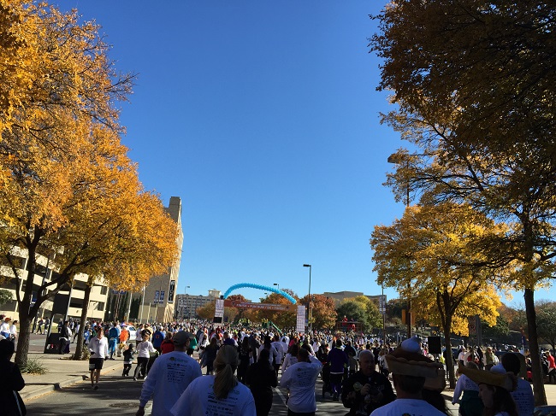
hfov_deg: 61.7
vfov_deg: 48.2
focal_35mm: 29
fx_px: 466
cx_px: 278
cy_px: 208
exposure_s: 1/1721
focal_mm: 4.15
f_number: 2.2
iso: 32
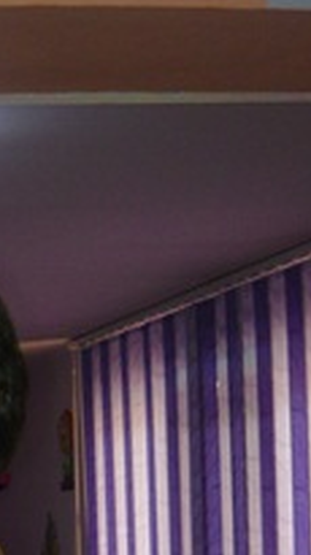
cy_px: 707
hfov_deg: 9.3
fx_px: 1807
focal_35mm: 123
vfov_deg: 16.5
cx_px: -274
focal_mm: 5.5
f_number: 2.8
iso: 100
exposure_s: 1/30
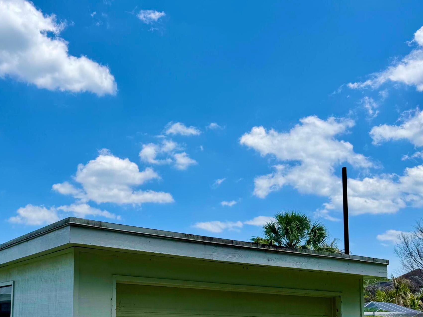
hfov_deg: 44.3
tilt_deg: +6.0
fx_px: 501
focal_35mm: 41
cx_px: 107
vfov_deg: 33.7
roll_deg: -1.2
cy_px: 270
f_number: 1.78
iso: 80
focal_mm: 6.76
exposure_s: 1/5714
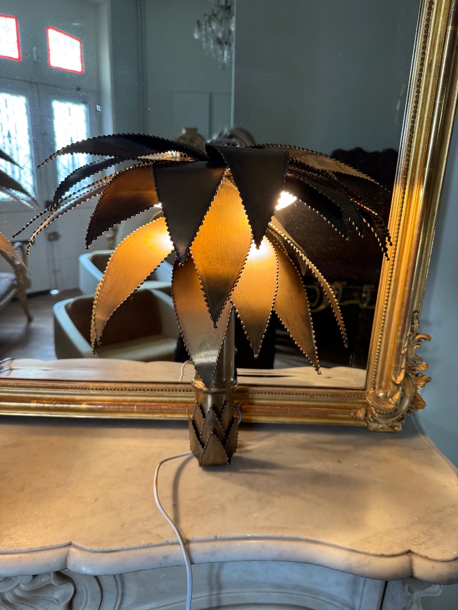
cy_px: 305
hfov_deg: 56.8
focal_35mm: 24
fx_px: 423
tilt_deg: -20.6
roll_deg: -2.2
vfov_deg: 71.6
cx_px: 229
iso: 200
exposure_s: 1/100
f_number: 1.78
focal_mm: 6.76
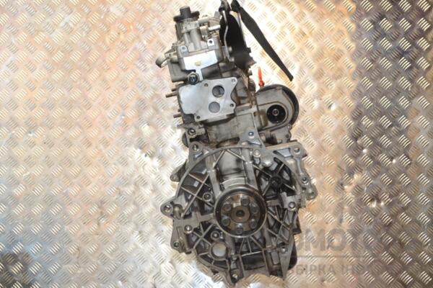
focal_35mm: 52
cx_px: 216
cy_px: 144
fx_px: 631
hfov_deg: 37.9
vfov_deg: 25.8
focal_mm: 35
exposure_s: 1/60
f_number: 5.6
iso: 2000
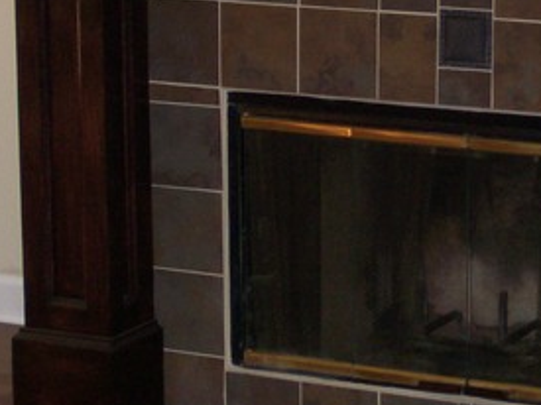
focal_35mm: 163
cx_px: 476
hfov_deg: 12.1
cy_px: 151
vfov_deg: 9.1
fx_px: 2546
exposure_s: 1/95.5
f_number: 3.8
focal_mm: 11.6
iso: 140
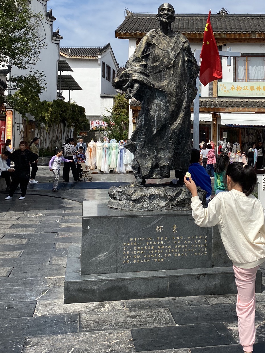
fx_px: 429
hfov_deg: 33.9
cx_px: 186
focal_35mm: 42
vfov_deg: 44.4
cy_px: 132
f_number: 1.8
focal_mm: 4.25
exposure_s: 1/4274
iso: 32
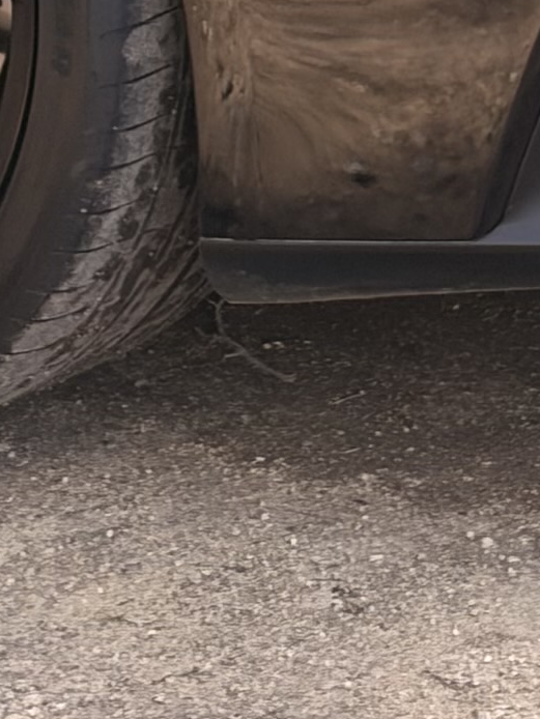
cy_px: -907
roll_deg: -1.0
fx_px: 6278
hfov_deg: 4.9
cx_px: 418
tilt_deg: -4.1
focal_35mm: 302
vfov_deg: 6.3
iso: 40
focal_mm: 5.96
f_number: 1.6
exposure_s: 1/299
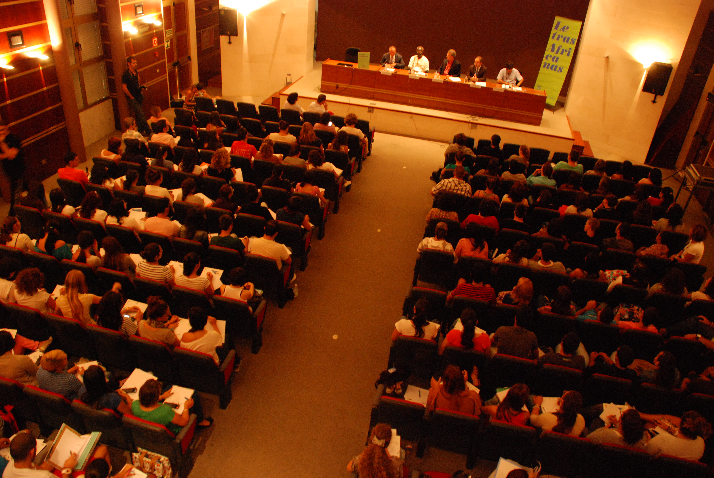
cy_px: 239
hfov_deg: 67.3
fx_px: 536
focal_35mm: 27
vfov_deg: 48.0
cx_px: 357
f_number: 3.5
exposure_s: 1/13
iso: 1250
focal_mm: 18
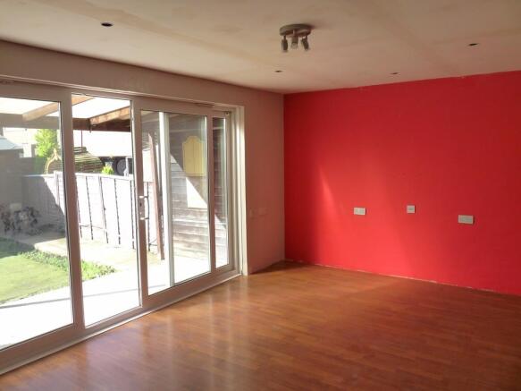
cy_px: 196
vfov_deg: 51.3
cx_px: 260
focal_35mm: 27
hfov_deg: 65.3
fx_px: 406
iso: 160
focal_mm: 4.8
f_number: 4
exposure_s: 1/100
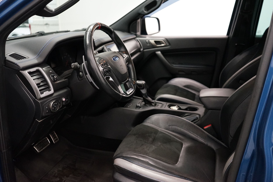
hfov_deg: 61.9
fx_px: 227
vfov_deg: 43.6
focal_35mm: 30
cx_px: 136
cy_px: 91
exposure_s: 1/160
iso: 5000
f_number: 3.5
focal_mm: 30
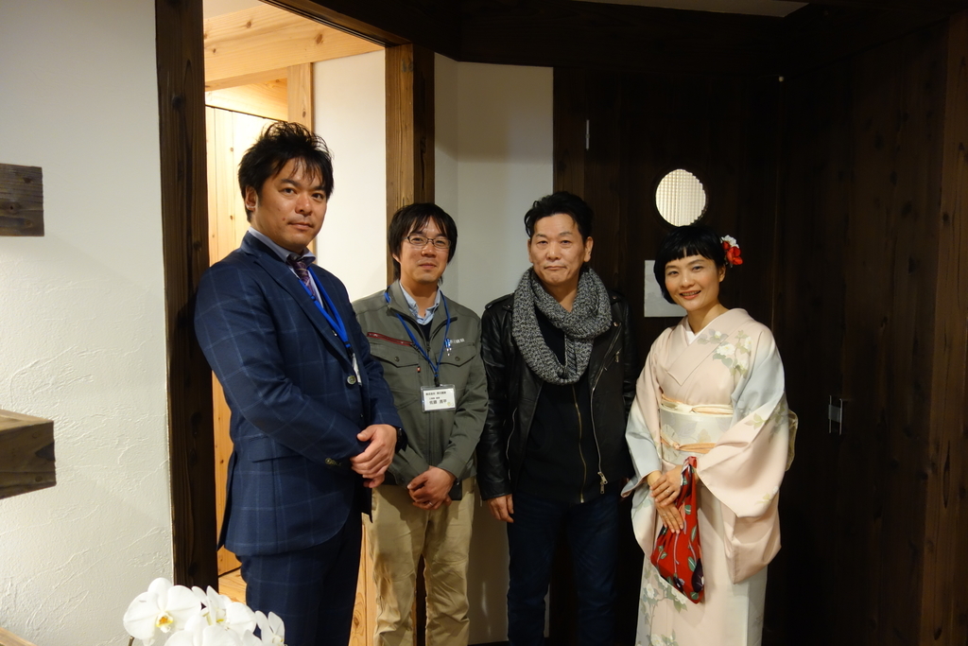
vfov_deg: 46.4
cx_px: 484
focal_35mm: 28
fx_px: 753
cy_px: 323
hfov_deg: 65.5
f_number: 1.8
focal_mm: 10.4
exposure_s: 1/100
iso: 800
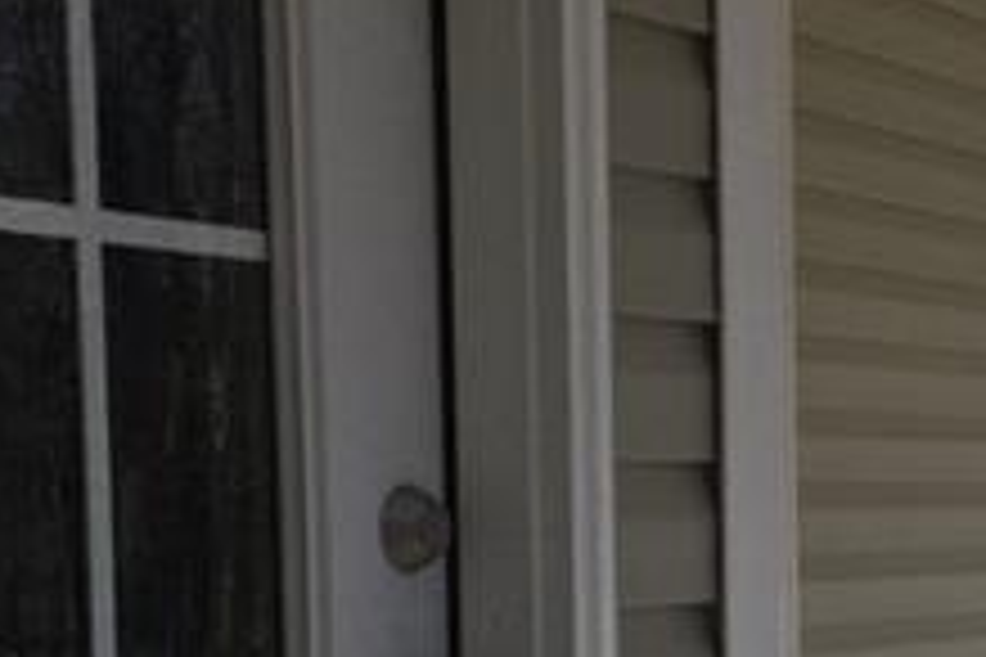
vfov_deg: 12.7
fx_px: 2903
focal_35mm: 106
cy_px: 738
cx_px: 1027
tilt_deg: -4.2
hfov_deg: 18.7
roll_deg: +0.3
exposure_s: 1/2083
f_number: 2.2
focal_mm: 4.15
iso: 32
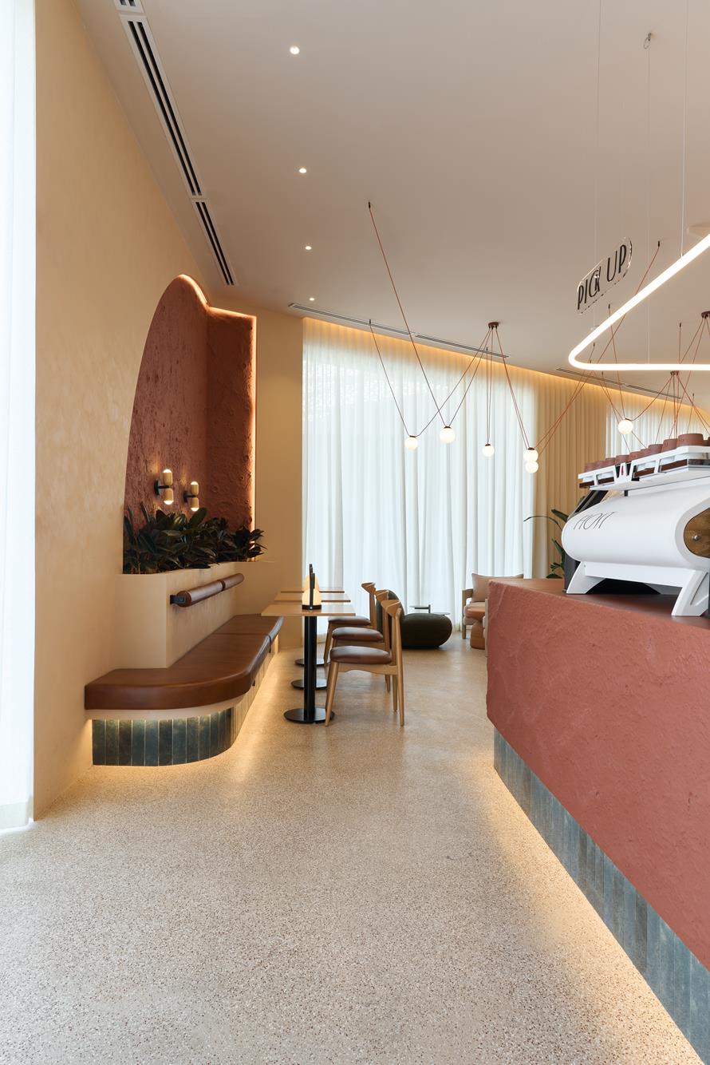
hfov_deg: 57.2
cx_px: 355
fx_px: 650
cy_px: 532
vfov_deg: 78.6
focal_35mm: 22
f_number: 13
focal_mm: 22
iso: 100
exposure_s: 1/4
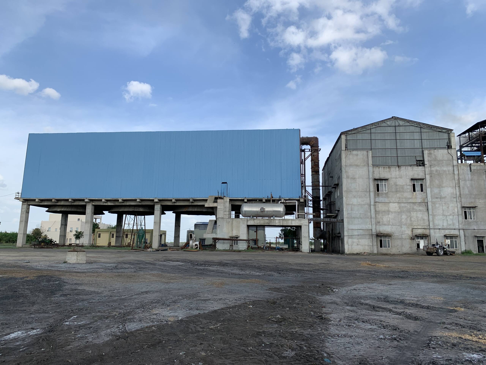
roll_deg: -0.4
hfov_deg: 67.3
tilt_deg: +9.8
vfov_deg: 53.1
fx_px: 365
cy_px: 182
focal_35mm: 26
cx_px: 243
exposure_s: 1/1610
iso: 25
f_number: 1.8
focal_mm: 4.25
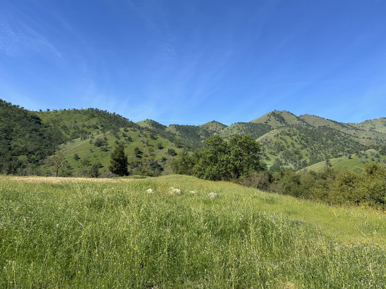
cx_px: 193
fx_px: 290
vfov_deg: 53.1
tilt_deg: +5.5
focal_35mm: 26
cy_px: 144
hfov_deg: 67.3
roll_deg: -3.1
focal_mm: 5.7
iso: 50
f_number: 1.5
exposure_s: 1/3571
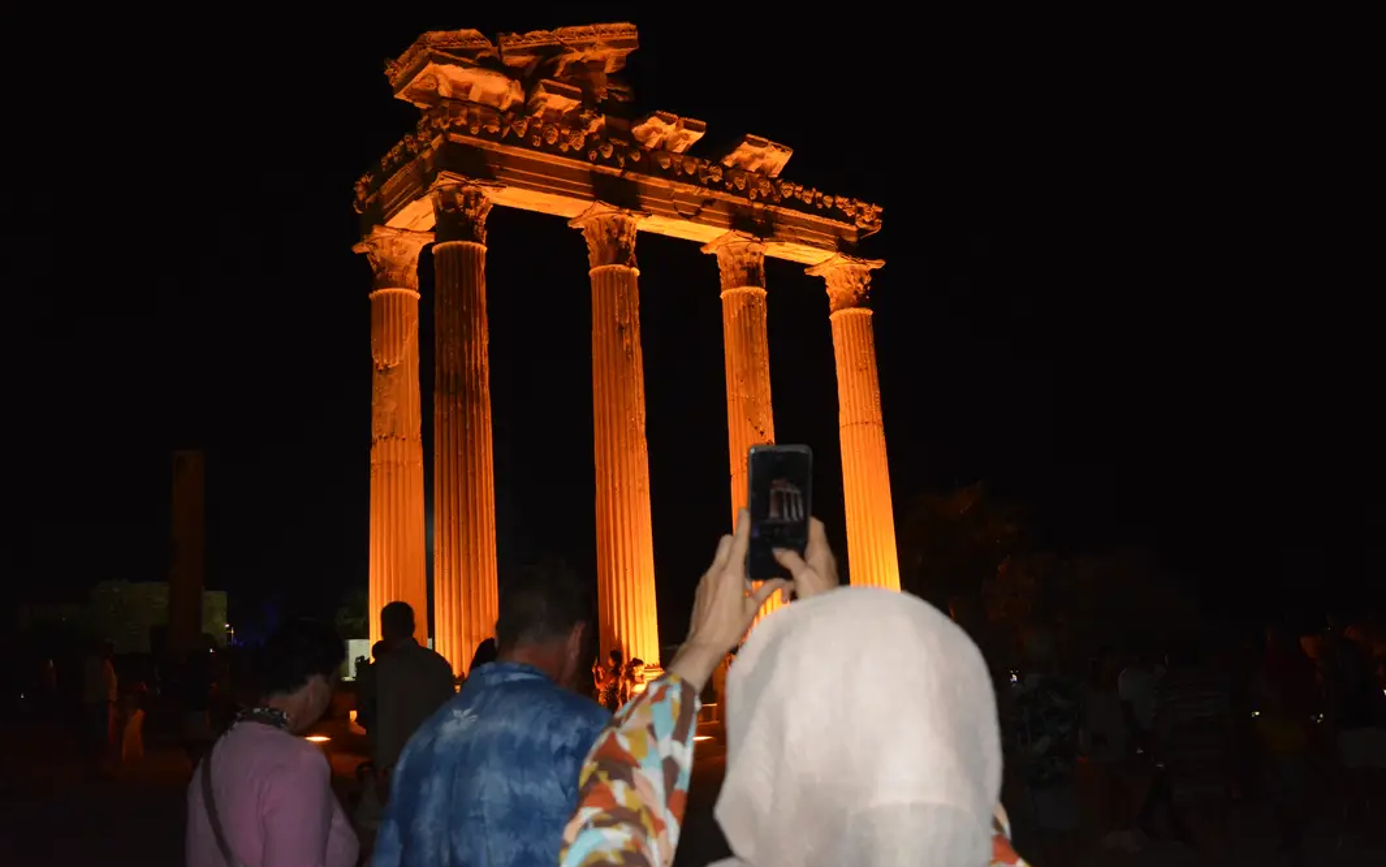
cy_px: 432
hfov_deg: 61.2
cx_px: 694
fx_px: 1171
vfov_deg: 40.6
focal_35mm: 31
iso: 3200
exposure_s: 1/60
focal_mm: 20
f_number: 3.8
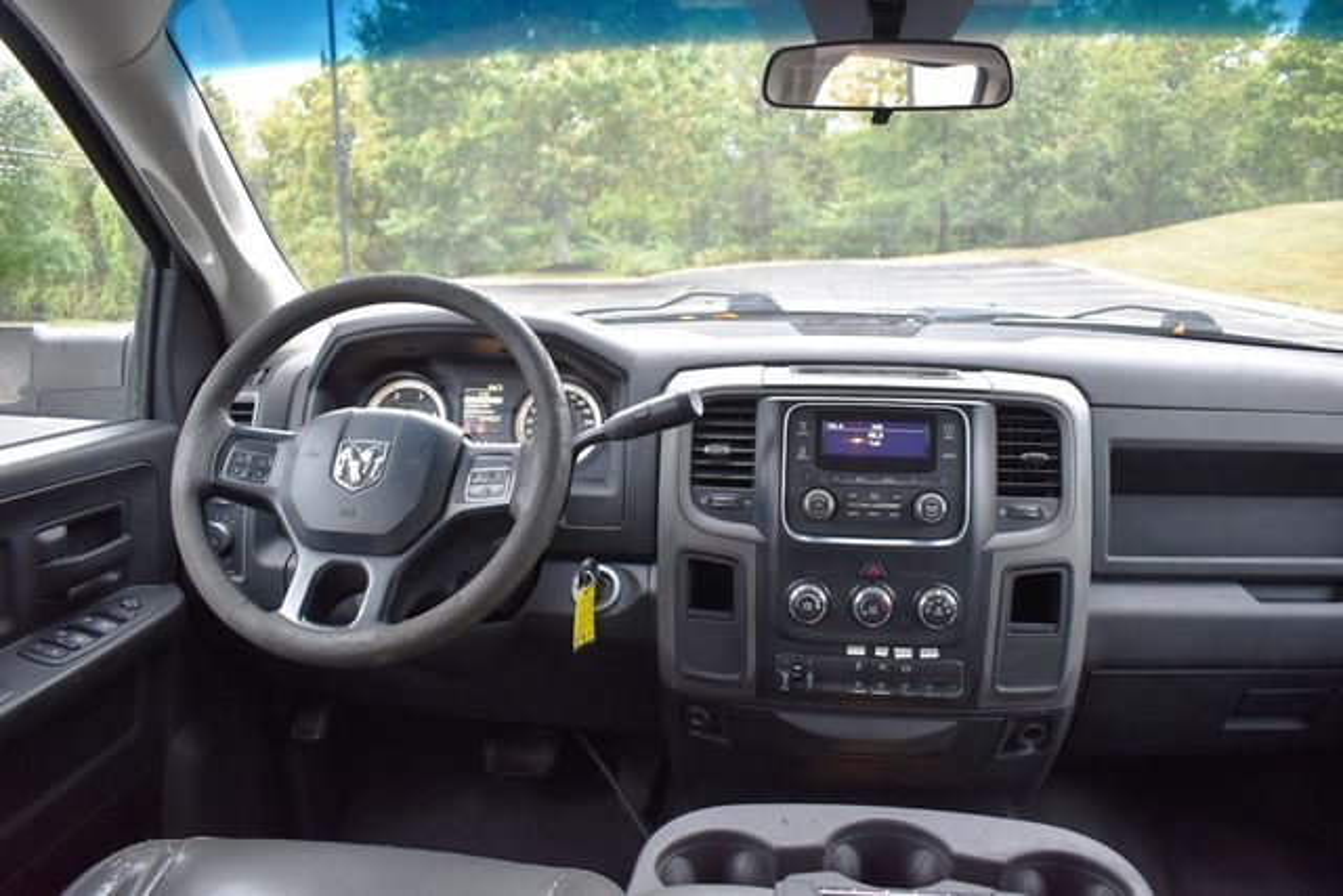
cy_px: 448
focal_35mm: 27
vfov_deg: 48.0
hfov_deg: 67.4
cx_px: 672
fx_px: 1007
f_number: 3.5
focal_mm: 18
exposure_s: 1/125
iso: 900
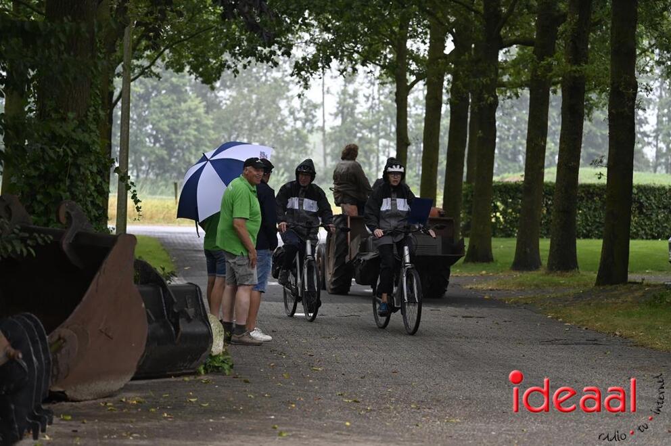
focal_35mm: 145
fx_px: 2699
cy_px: 223
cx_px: 336
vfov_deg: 9.4
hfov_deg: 14.2
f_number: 4.8
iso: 320
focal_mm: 145
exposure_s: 1/250
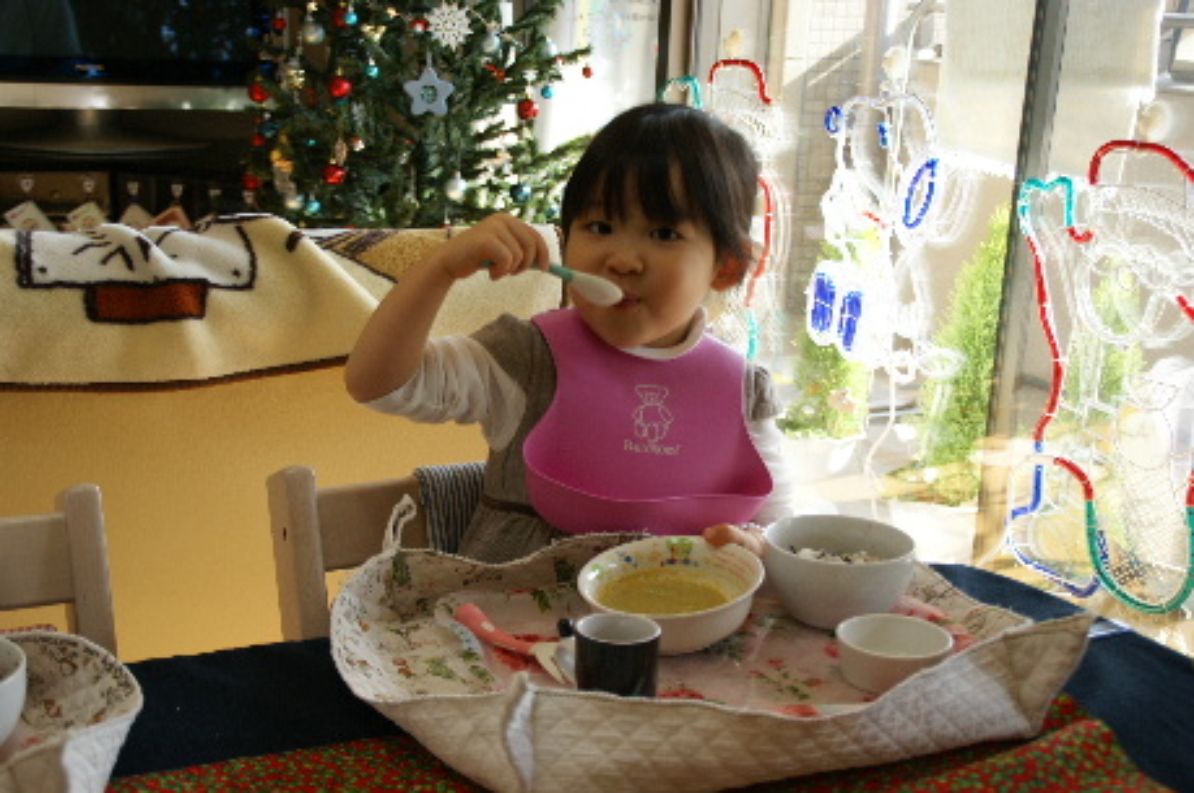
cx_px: 597
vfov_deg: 25.7
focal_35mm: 52
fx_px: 1739
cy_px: 396
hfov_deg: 37.9
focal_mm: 35
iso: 100
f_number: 4.5
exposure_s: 1/60
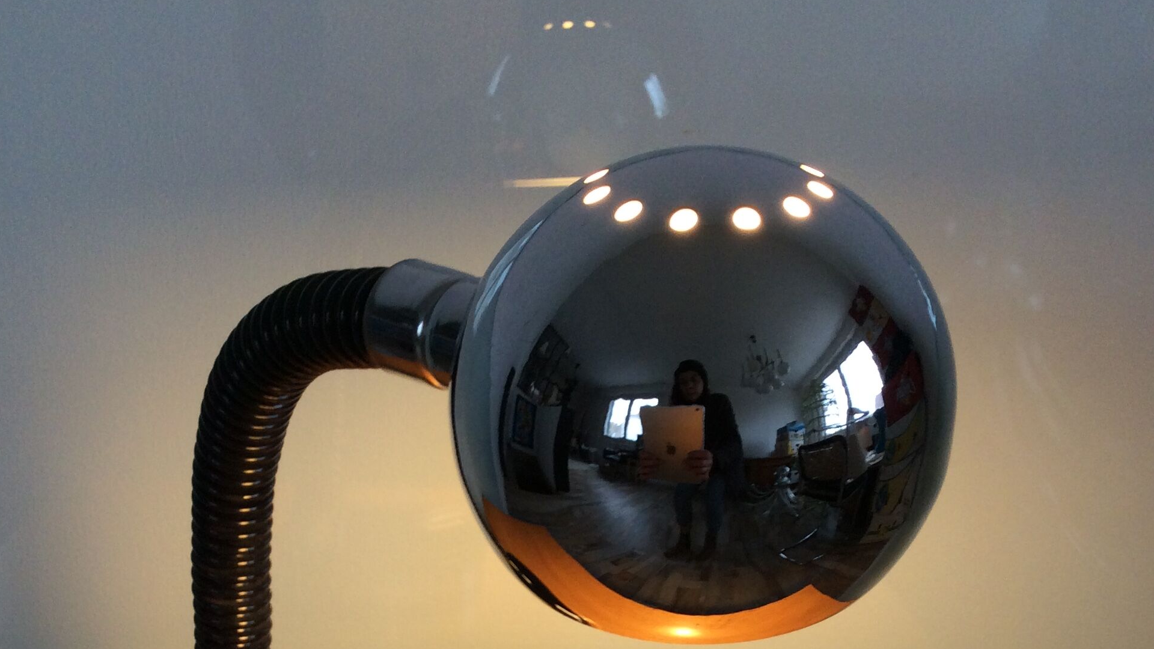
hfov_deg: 43.7
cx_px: 575
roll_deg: -2.4
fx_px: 1438
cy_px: 591
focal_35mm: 47
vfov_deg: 24.7
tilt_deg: -27.2
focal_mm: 3.3
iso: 64
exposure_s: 1/25
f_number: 2.4
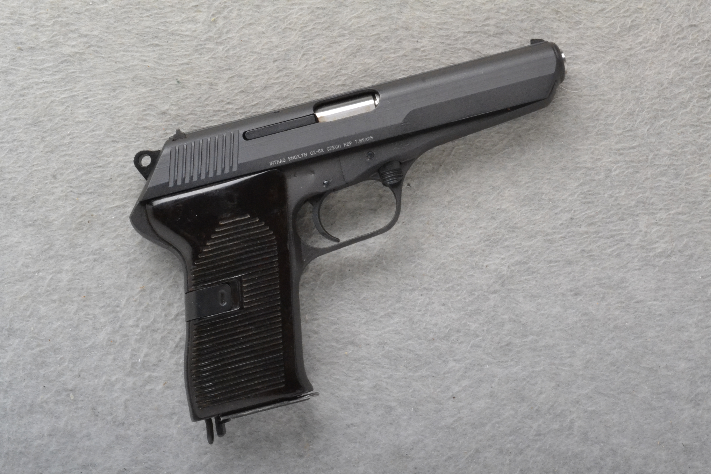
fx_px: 1185
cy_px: 237
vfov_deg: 22.6
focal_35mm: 60
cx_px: 356
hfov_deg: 33.4
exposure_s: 1/160
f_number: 20
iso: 3200
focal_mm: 40
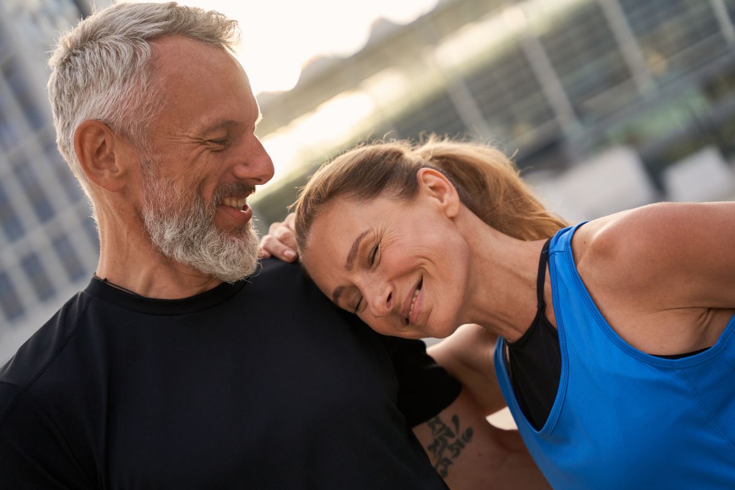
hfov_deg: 28.8
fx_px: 1429
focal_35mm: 70
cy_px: 245
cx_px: 368
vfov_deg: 19.5
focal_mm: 70
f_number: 2.8
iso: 500
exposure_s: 1/2000
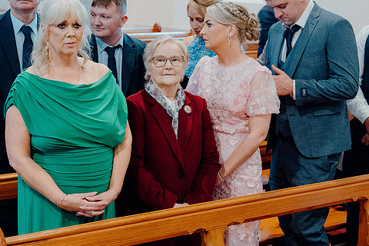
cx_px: 147
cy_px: 104
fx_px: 892
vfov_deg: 15.7
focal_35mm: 87
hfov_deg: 23.3
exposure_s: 1/200
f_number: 3.5
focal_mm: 48
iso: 5000
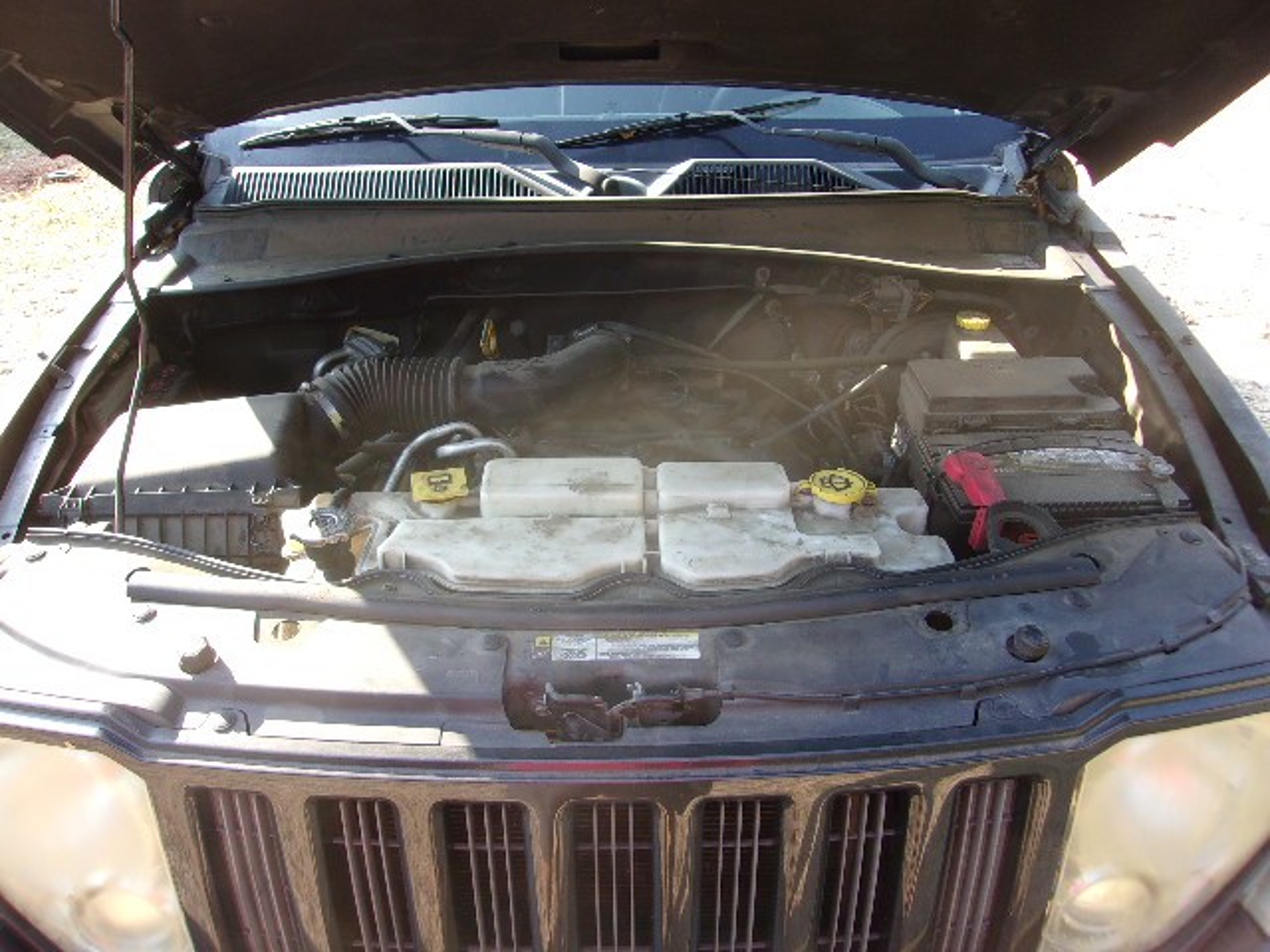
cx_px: 635
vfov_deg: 51.4
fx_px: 991
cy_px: 476
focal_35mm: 27
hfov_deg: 65.3
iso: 80
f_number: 3
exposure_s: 1/110
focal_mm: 4.9
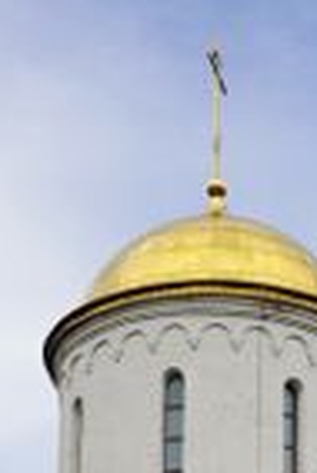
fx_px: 2372
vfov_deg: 10.9
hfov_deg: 7.6
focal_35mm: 180
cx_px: 185
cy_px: 743
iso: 100
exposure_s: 1/125
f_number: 11
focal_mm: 55
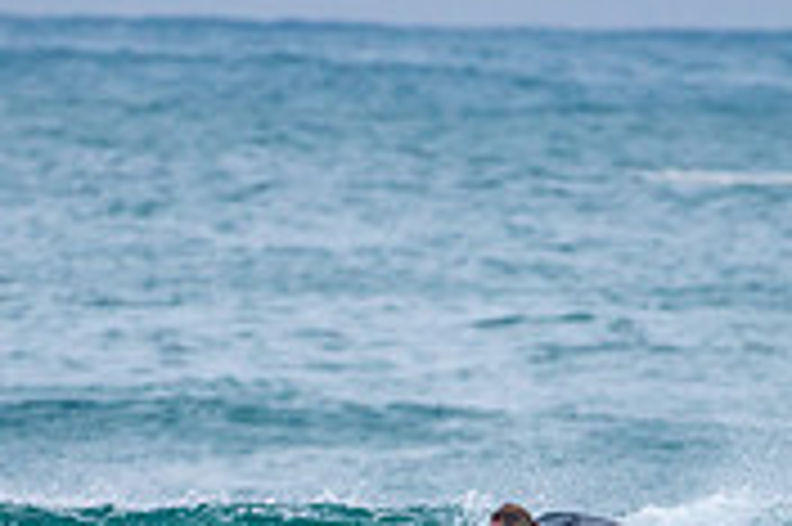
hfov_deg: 1.3
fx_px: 36222
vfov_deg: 0.8
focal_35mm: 1648
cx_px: 477
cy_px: 749
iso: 560
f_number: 5.6
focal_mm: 500
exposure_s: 1/1250
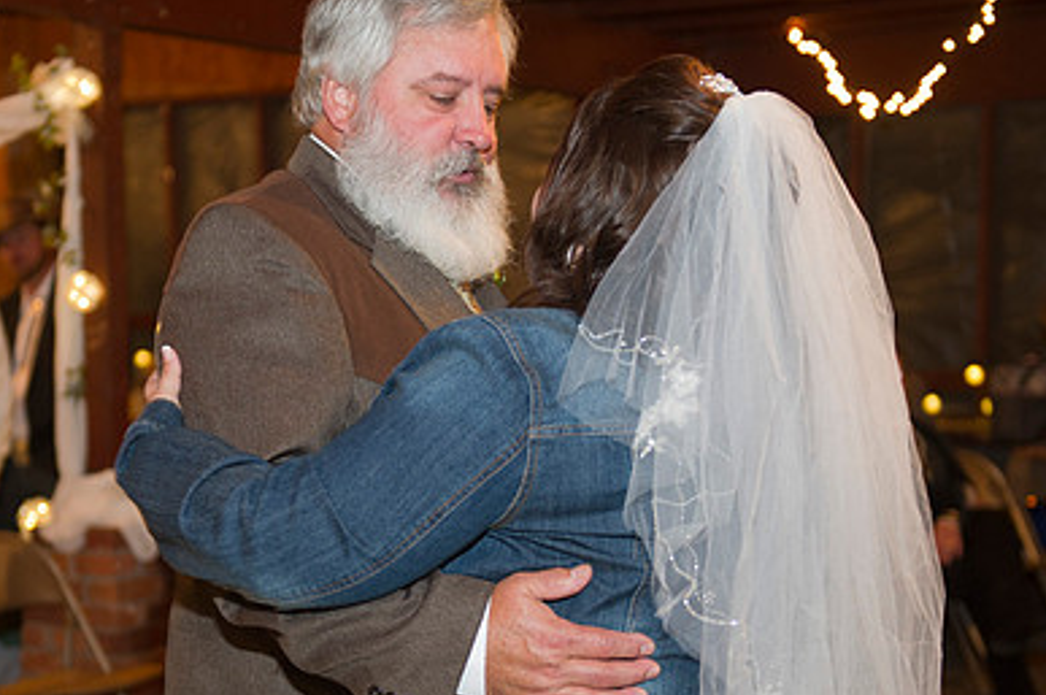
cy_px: 471
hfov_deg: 28.1
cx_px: 424
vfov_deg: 18.8
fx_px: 2089
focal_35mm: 72
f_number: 2.8
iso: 1250
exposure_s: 1/40
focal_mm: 48
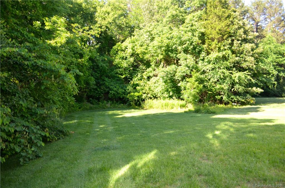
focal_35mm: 27
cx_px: 142
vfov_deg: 47.7
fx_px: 213
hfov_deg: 67.5
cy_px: 94
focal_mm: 18
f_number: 3.5
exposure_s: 1/200
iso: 180
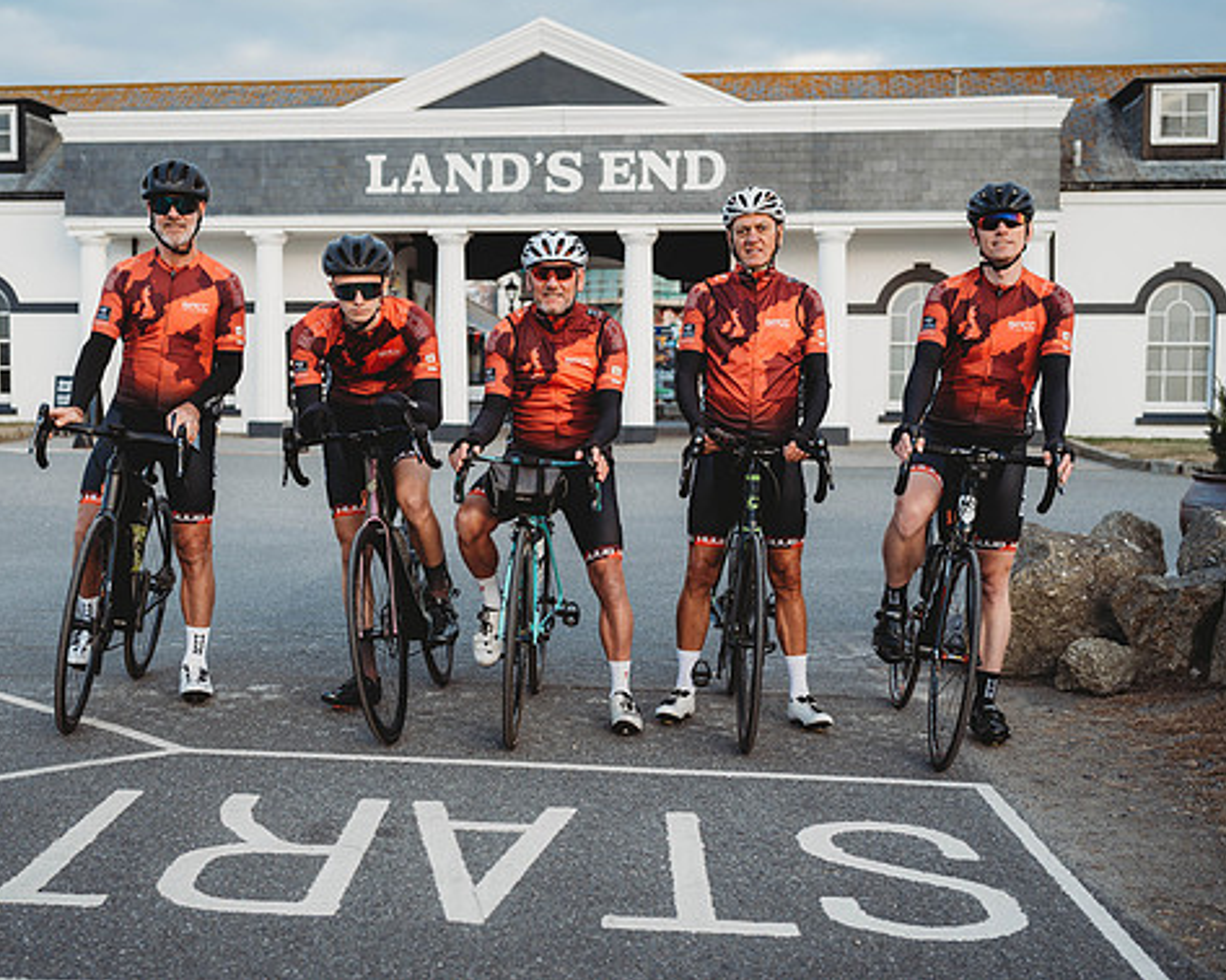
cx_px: 516
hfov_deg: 40.2
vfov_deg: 32.7
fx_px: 1668
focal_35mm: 46
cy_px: 482
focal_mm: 40
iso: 100
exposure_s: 1/160
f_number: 3.5
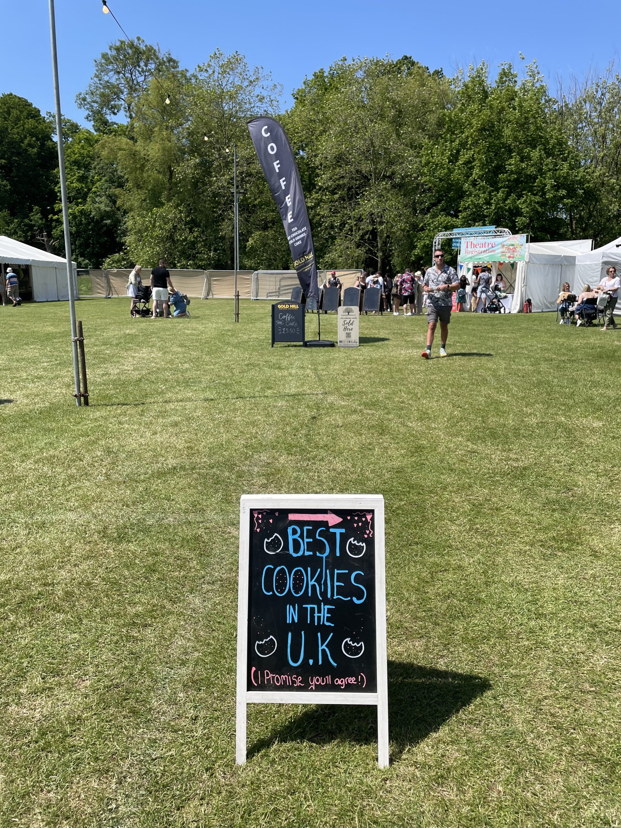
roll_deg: +0.0
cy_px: 414
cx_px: 310
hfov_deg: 53.1
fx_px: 622
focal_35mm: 26
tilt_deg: -10.9
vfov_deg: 67.3
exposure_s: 1/2817
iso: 32
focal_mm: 4.2
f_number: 1.6
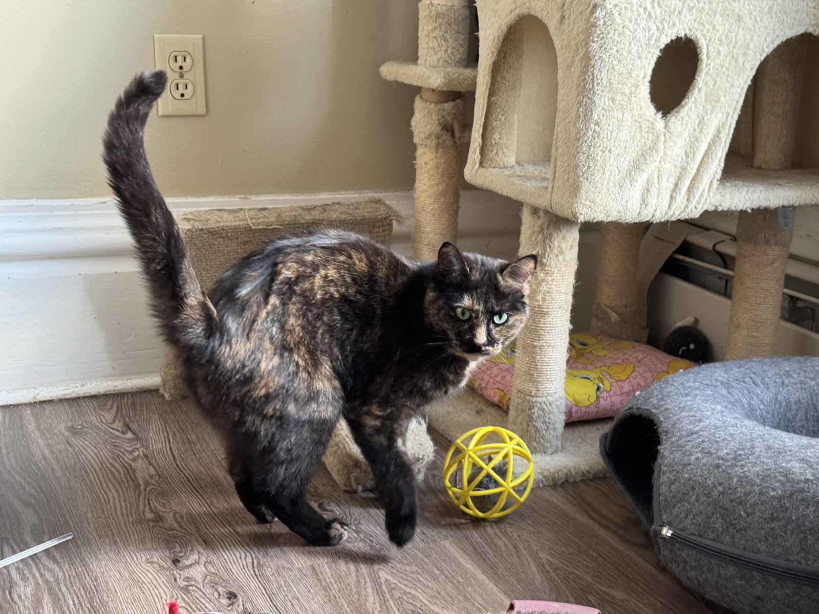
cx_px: 410
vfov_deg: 30.3
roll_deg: -2.4
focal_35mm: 48
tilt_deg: -15.6
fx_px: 1136
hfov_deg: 39.7
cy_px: 307
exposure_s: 1/60
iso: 250
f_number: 1.78
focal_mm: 6.76
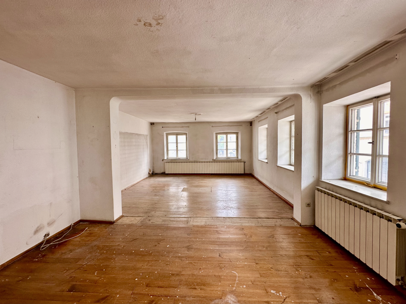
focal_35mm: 14
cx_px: 203
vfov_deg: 85.7
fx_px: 164
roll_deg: -1.0
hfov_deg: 102.1
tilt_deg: -2.8
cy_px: 152
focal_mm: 2.22
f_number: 2.2
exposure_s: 1/99
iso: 64
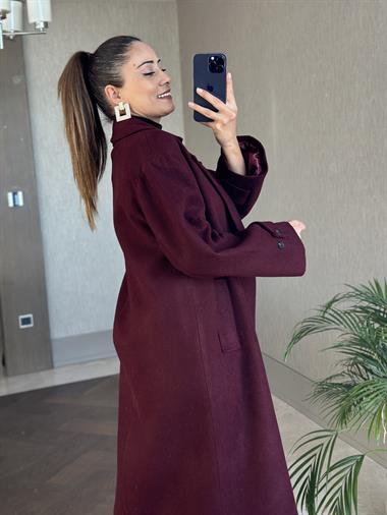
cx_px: 194
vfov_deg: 39.6
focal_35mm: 48
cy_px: 258
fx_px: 715
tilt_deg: -21.0
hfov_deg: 30.3
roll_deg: +4.0
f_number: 1.78
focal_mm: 6.86
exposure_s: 1/94
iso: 125
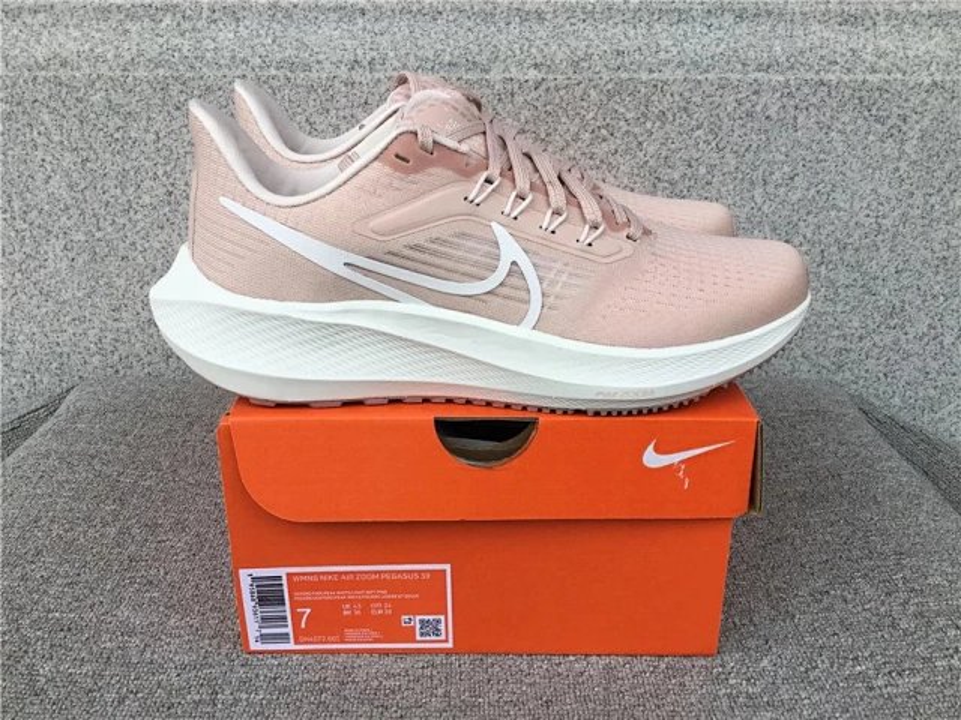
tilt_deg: -19.5
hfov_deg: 58.4
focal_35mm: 31
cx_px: 480
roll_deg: +0.2
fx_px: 861
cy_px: 360
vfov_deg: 45.4
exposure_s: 1/301
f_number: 2.4
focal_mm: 3.3
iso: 25
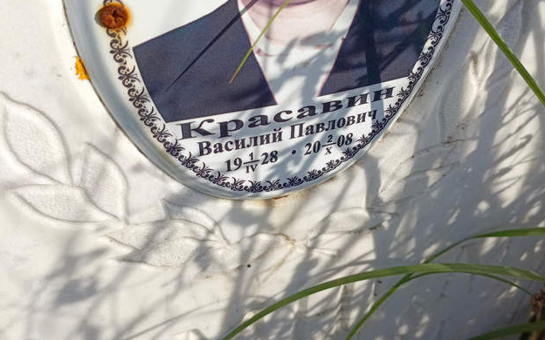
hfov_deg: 56.6
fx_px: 505
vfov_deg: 37.2
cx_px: 296
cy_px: 153
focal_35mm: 34
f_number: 1.69
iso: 110
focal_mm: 4.76
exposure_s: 1/992
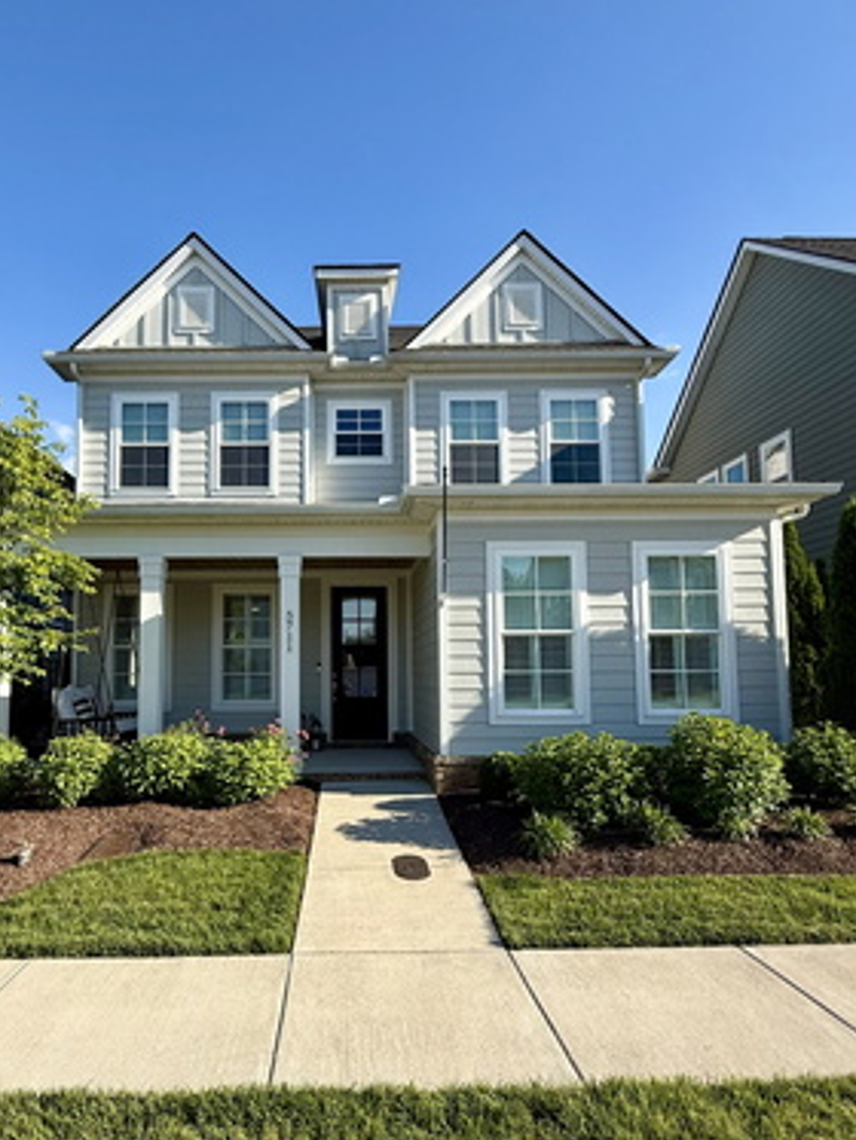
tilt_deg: +5.9
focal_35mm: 20
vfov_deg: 81.4
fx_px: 659
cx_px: 342
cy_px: 634
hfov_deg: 65.4
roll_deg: -0.3
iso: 50
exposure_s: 1/1211
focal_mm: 2.22
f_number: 2.2
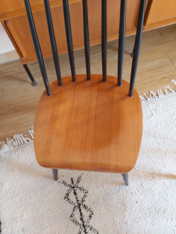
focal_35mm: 26
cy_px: 117
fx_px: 176
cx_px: 88
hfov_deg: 53.1
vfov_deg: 67.3
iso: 640
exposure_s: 1/24
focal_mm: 3.92
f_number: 1.7
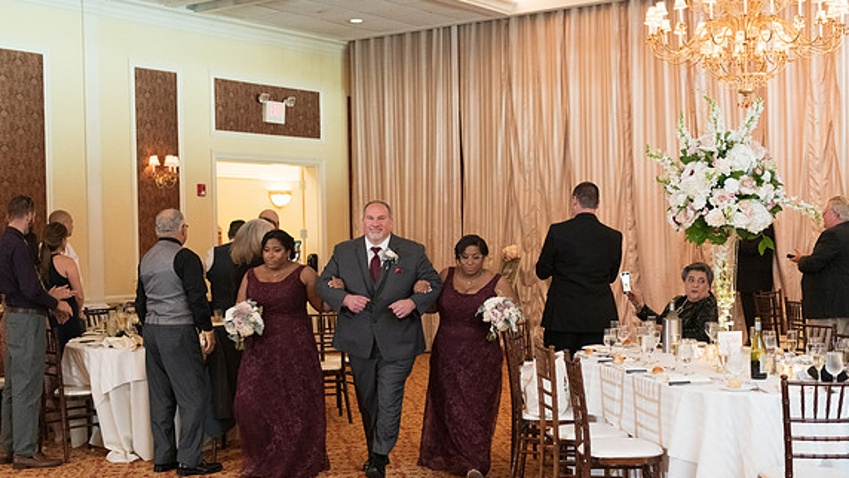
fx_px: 1148
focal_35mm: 51
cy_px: 253
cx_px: 427
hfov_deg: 40.6
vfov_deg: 23.5
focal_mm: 48
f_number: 2.8
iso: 3600
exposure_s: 1/125
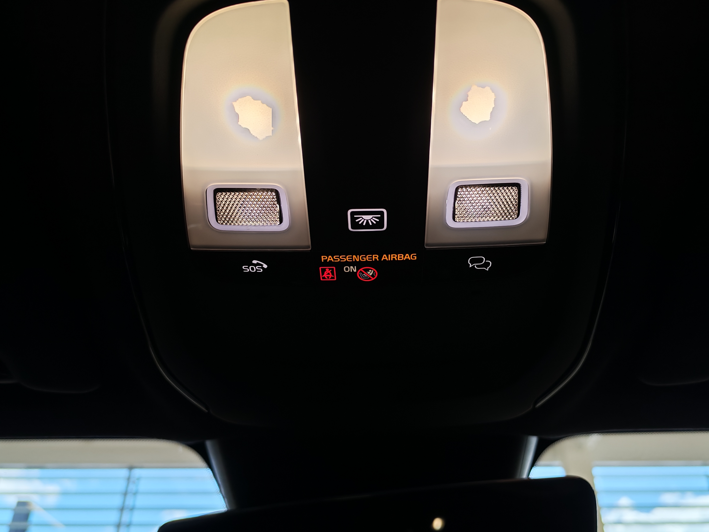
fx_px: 676
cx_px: 354
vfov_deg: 42.9
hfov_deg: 55.4
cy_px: 266
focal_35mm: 33
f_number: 1.9
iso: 57
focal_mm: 6.12
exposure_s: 1/100
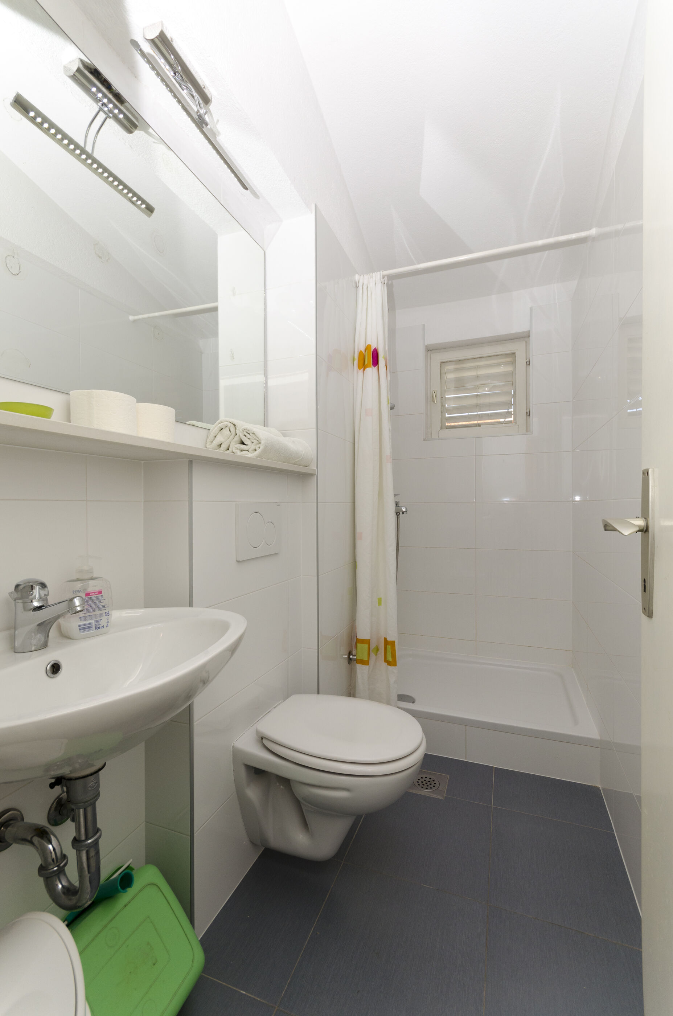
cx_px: 336
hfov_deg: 77.1
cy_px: 508
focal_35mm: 15
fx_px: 422
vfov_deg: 100.5
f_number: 8
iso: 200
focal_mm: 10
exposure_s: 1/200
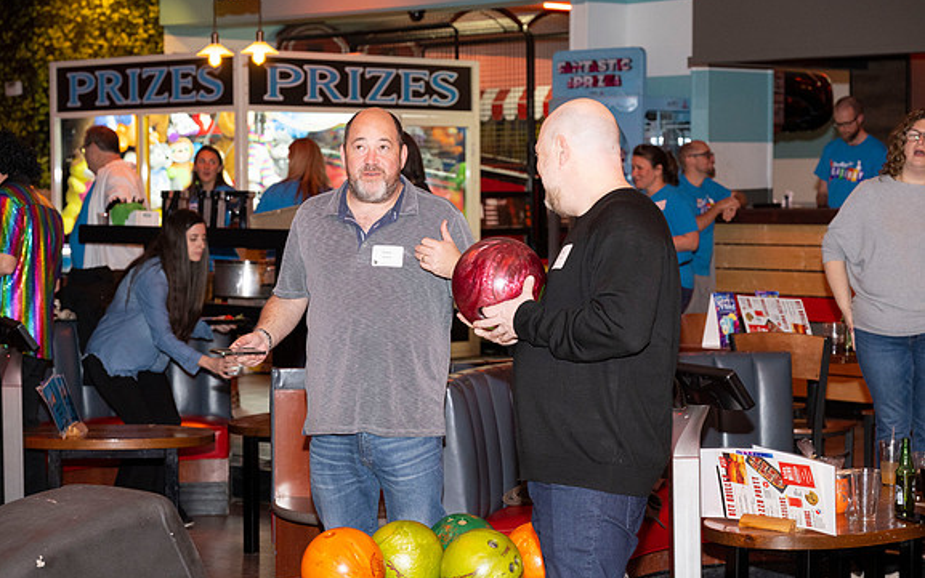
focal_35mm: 83
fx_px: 2093
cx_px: 462
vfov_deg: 15.7
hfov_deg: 24.9
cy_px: 302
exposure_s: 1/100
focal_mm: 81
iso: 2000
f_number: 5.6
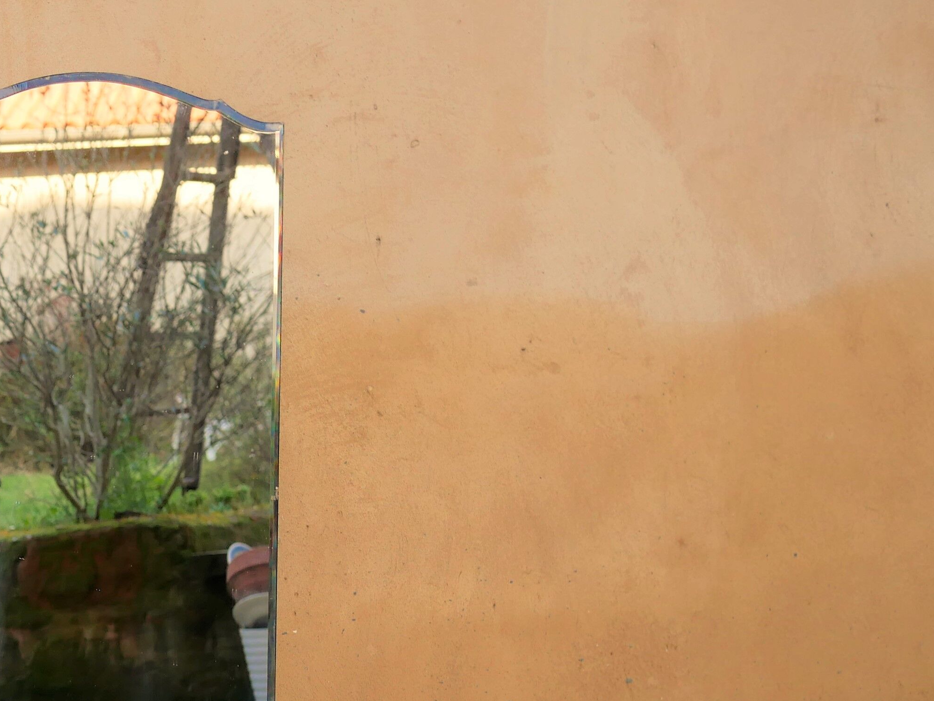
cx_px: -136
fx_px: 2482
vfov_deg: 15.9
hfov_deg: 20.2
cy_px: 642
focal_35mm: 92
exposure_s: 1/320
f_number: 3.2
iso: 200
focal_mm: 20
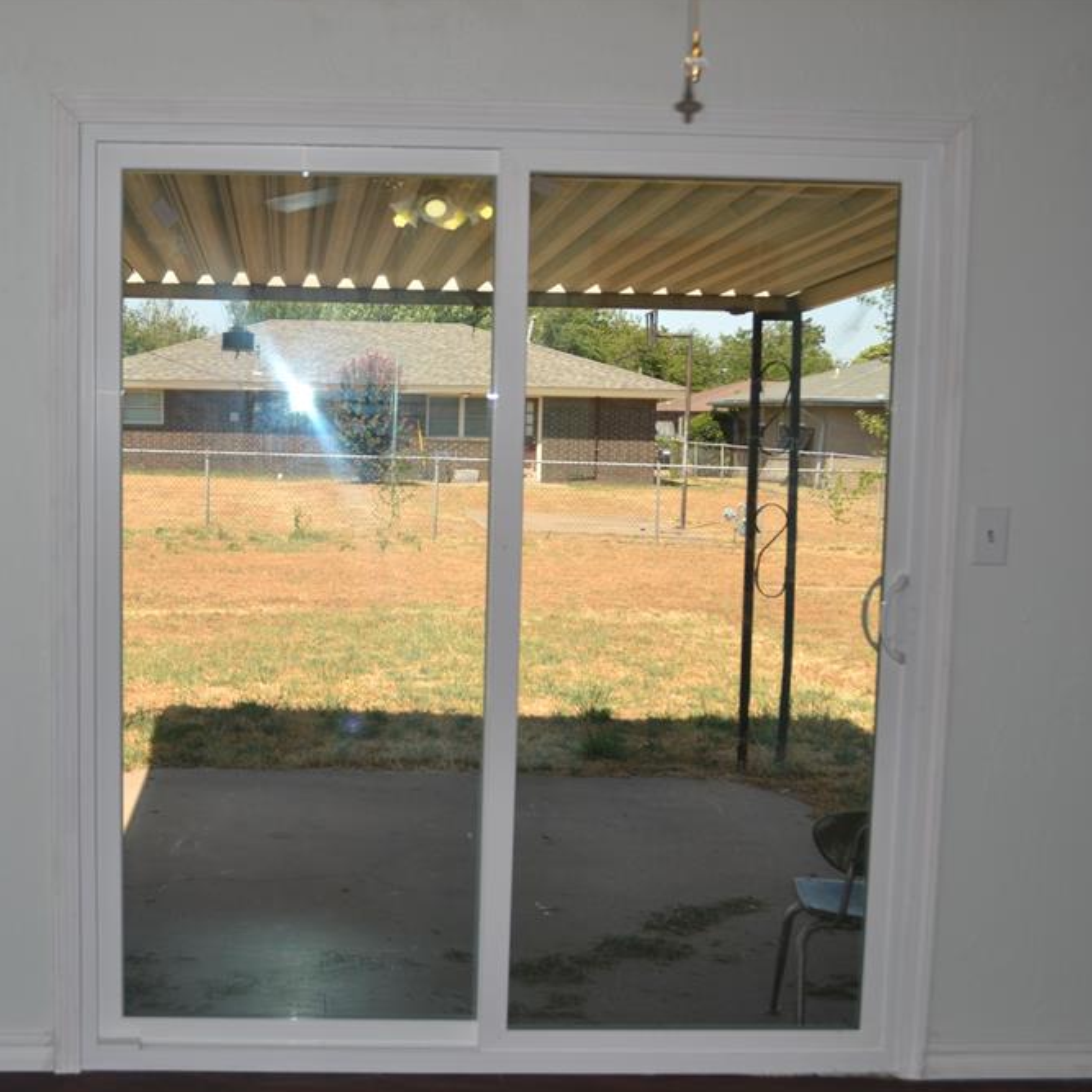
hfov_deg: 38.5
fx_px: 1535
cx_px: 325
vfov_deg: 39.2
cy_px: 550
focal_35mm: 43
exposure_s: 1/200
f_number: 5
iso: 100
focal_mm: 22
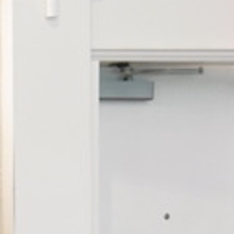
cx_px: -159
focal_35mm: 451
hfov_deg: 3.9
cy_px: 283
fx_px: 3449
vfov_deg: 3.9
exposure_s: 1/80
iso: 3200
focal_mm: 70
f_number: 2.8
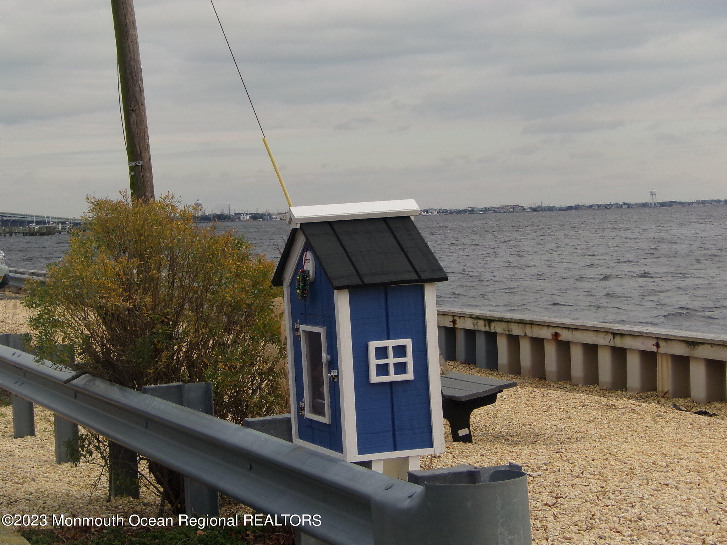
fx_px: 1890
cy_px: 272
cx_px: 364
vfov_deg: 16.4
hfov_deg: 21.8
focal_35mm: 90
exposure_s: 1/140
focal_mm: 15.9
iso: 100
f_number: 10.34
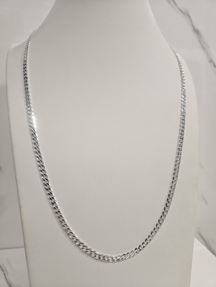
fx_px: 191
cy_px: 144
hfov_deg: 58.9
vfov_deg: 73.9
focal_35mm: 23
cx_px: 108
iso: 160
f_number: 1.8
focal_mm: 5.4
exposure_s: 1/100
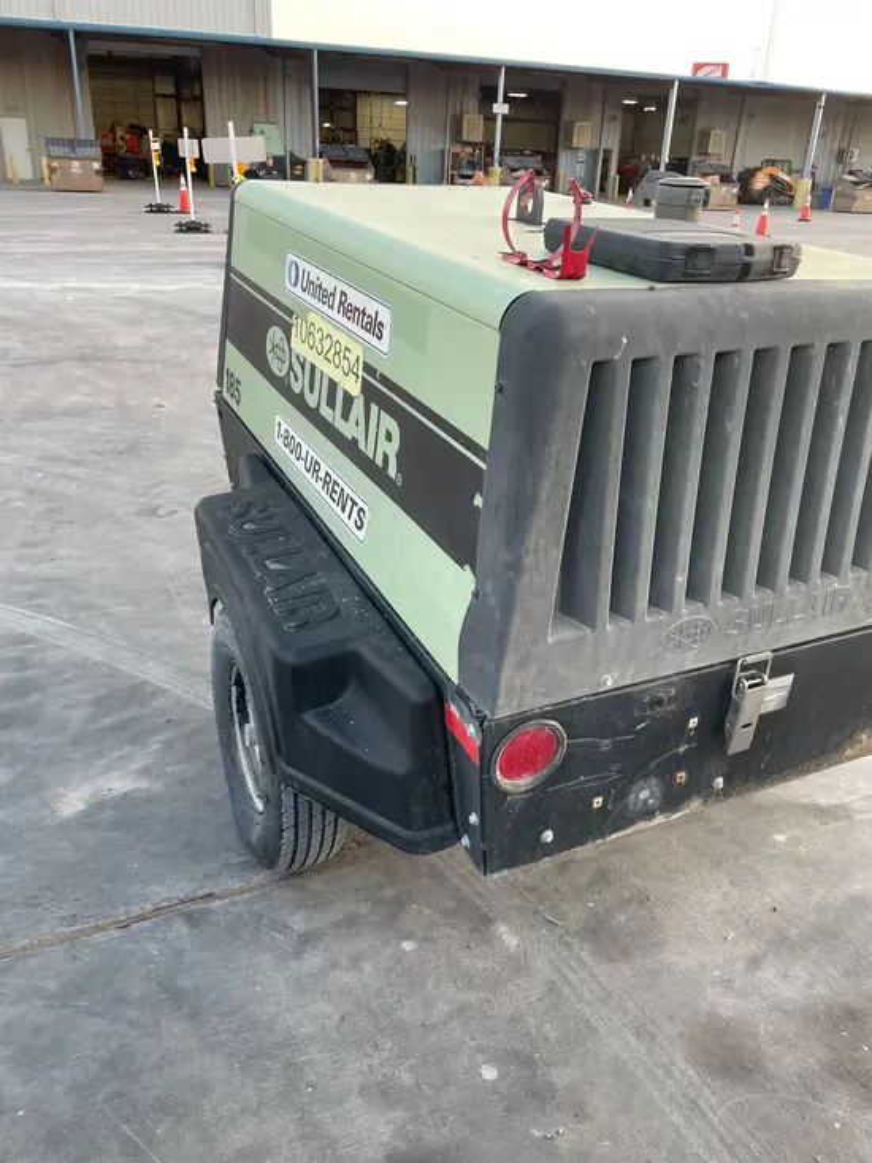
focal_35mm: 26
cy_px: 582
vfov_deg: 67.3
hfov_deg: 53.1
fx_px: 873
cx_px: 436
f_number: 1.6
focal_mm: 4.2
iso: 64
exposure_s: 1/121
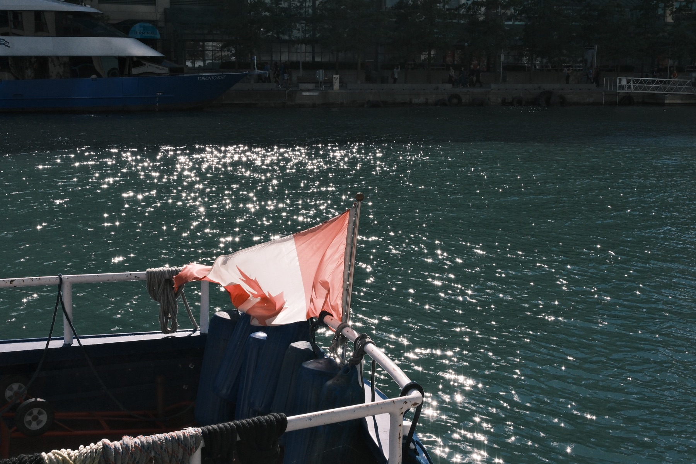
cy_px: 232
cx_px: 348
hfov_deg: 54.4
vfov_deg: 37.9
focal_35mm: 35
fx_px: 677
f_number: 9
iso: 1000
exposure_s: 1/2500
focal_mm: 23
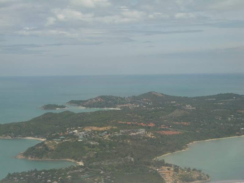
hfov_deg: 26.3
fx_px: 522
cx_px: 122
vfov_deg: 19.9
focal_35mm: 74
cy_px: 92
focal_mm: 13.2
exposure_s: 1/800
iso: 80
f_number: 4.7
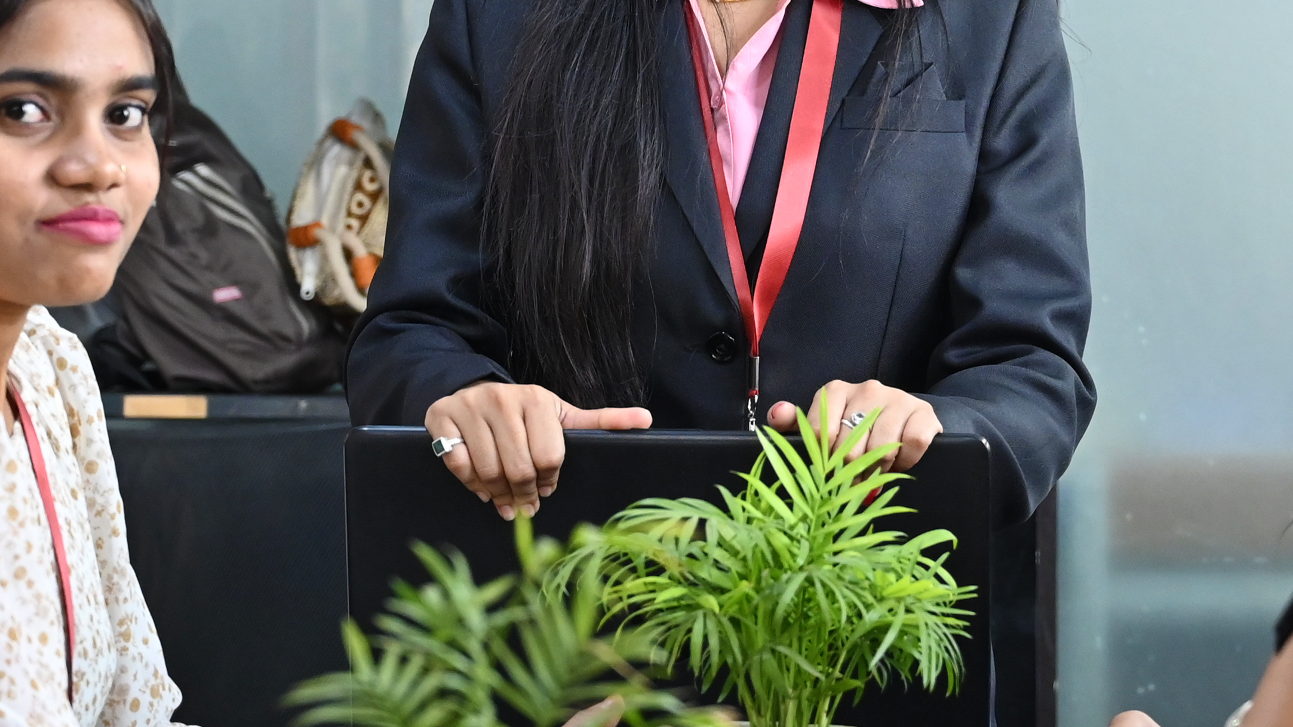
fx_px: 5314
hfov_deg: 13.8
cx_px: 882
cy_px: -22
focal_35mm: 155
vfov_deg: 7.8
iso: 1600
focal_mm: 53
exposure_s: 1/125
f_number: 4
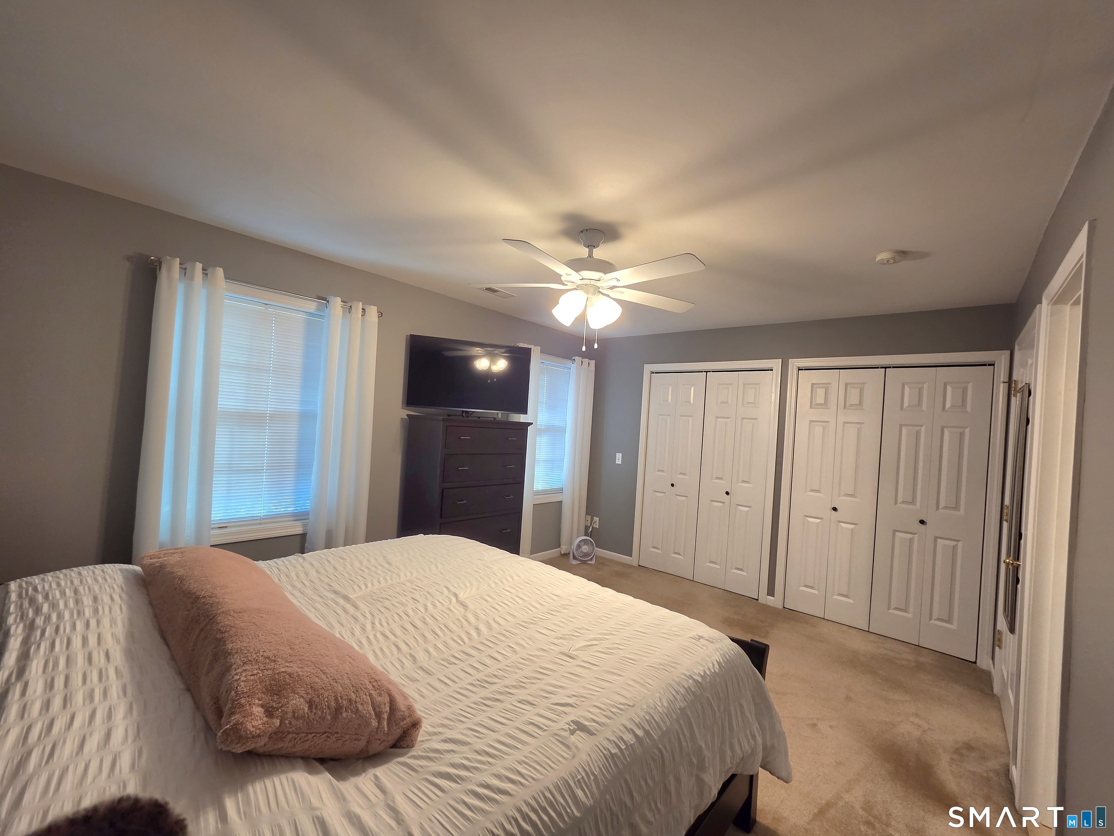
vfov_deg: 89.9
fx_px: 418
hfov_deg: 106.2
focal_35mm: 13
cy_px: 418
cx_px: 557
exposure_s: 1/60.2
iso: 200
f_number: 2.2
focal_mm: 2.2
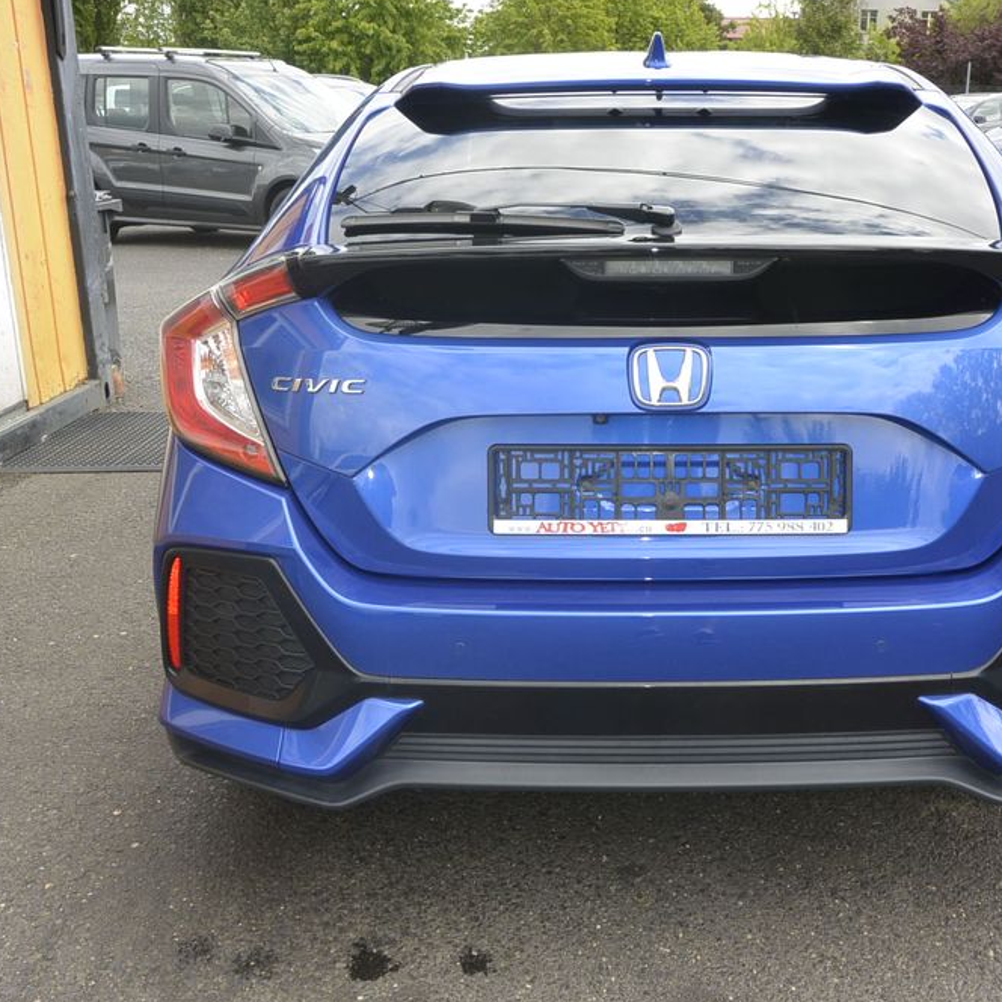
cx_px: 655
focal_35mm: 38
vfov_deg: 43.9
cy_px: 511
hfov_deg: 43.3
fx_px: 1244
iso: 160
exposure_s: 1/250
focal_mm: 11
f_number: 5.6
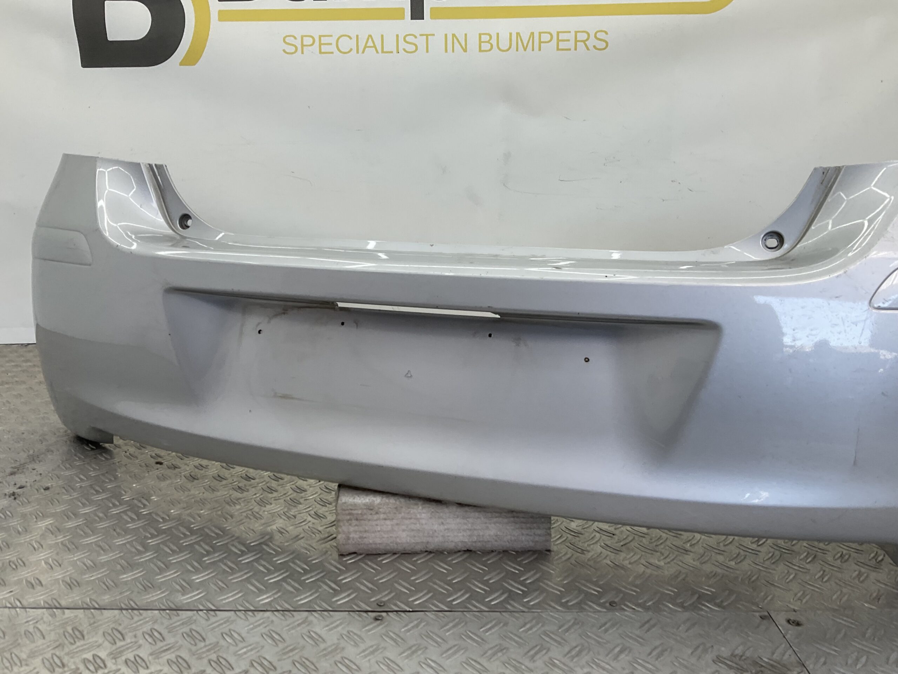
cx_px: 449
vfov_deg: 48.2
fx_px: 752
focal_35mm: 29
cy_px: 337
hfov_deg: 61.7
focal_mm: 3
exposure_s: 1/122
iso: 16
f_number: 1.8
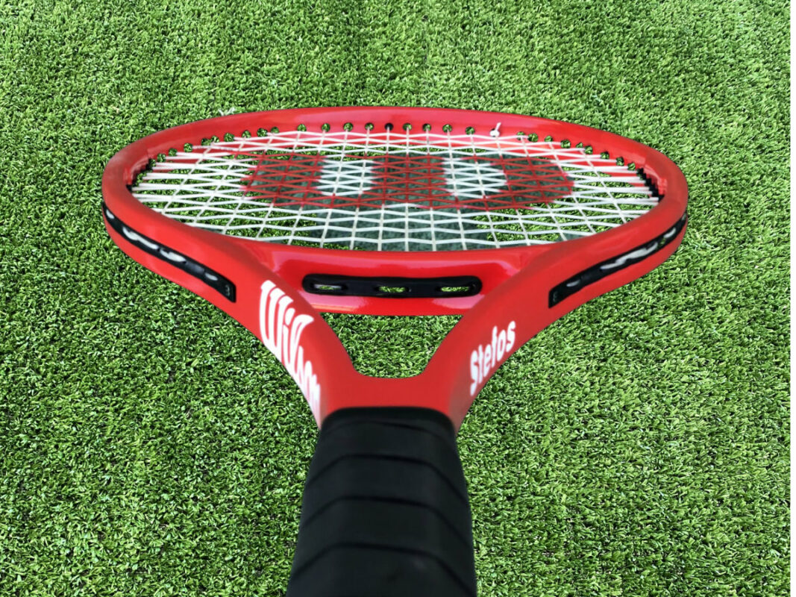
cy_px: 298
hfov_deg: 67.3
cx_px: 398
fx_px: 598
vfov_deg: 53.1
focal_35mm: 26
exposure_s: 1/50
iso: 250
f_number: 1.8
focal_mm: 4.2
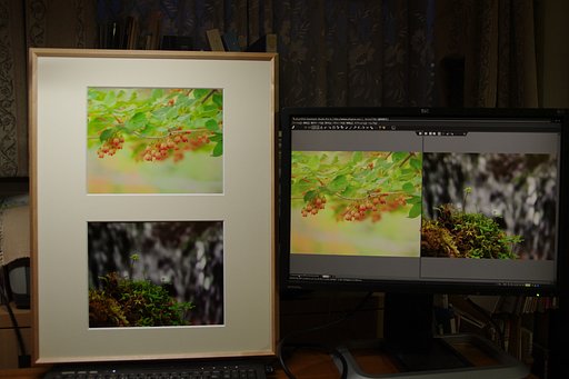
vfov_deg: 41.7
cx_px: 284
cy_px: 190
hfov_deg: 59.5
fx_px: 498
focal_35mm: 32
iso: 200
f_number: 2.8
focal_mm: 21
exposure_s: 1/30
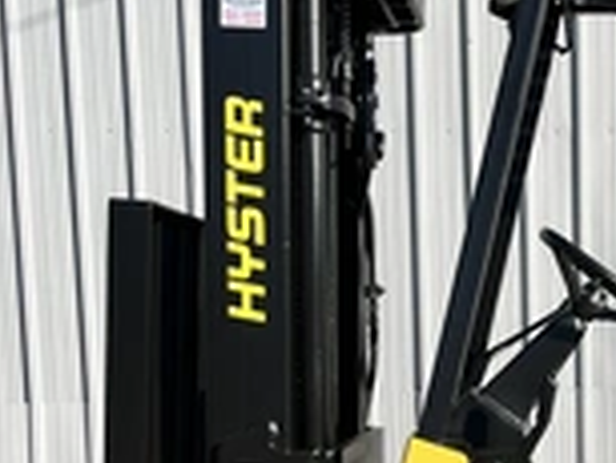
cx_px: 596
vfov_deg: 21.1
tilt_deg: -5.3
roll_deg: +0.5
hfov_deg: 27.2
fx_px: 1211
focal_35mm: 68
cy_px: 431
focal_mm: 5.1
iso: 50
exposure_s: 1/4484
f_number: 1.6
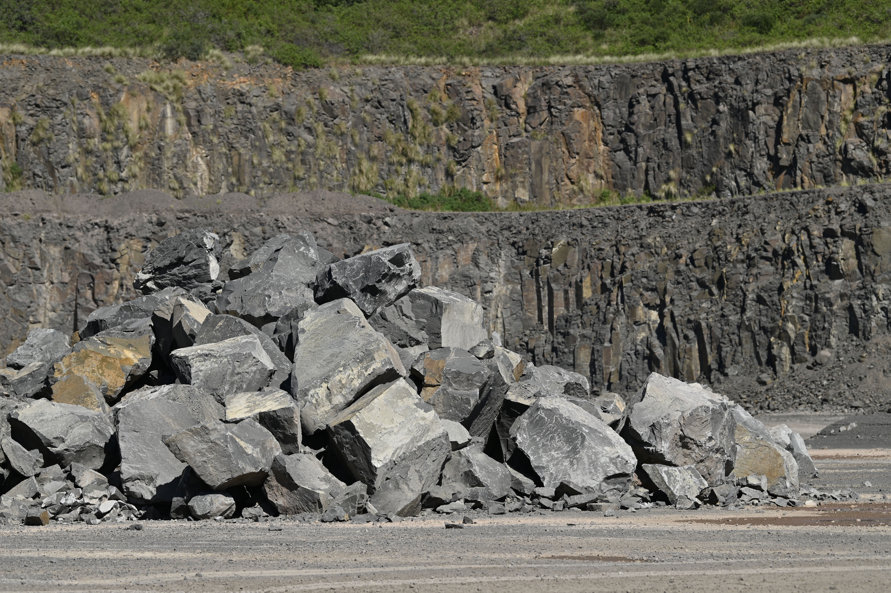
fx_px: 3017
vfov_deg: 11.2
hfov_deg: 16.8
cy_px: 296
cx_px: 446
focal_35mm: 122
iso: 50
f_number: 6.3
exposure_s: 1/500
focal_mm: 122
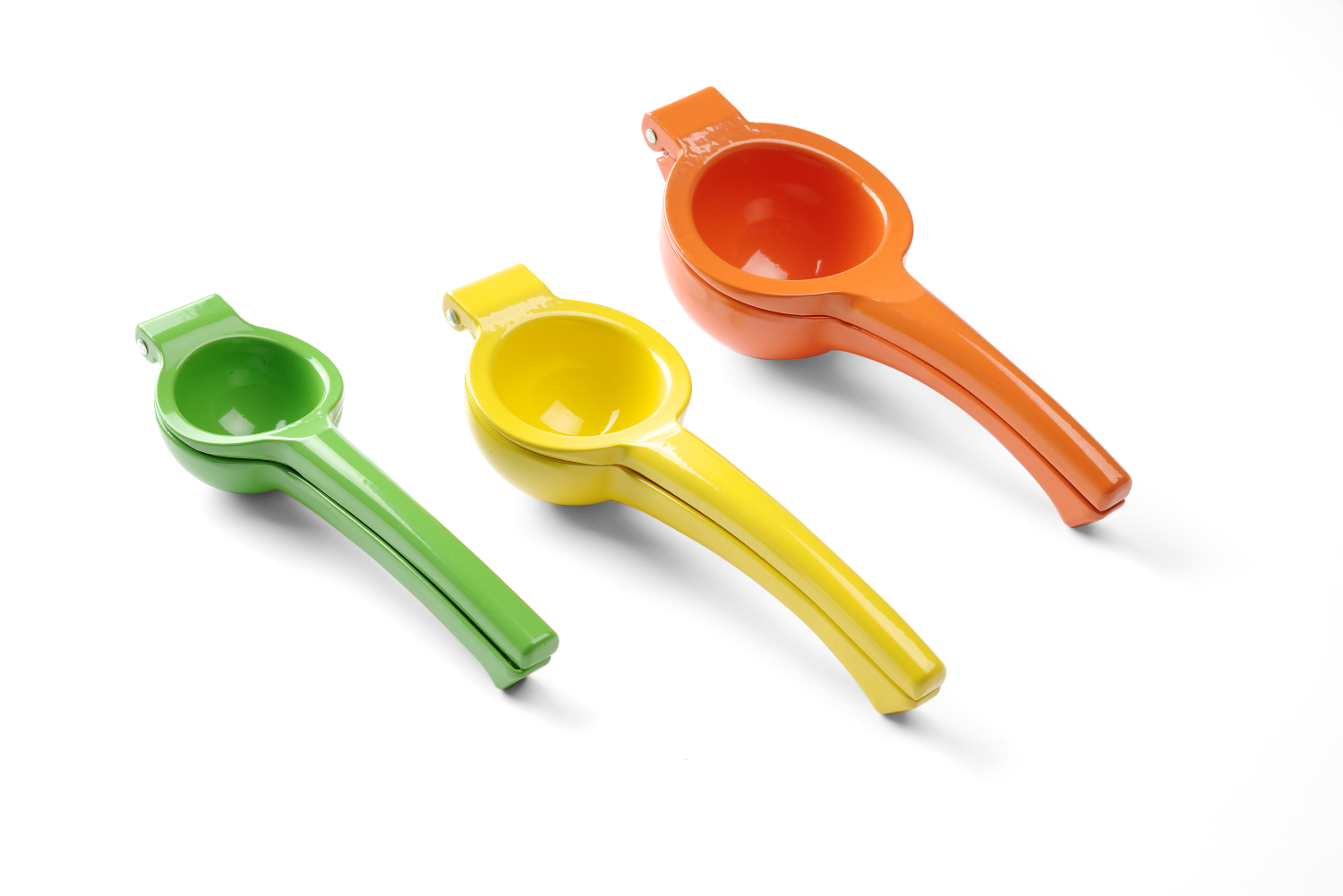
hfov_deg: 33.4
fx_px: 2239
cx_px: 672
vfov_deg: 22.6
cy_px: 448
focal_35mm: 60
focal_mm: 60
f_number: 14
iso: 200
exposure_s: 1/30
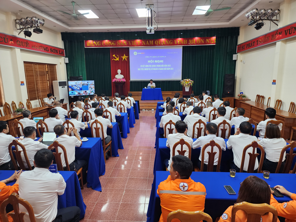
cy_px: 111
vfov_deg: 58.9
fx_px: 197
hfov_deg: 73.9
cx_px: 148
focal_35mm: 23
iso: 250
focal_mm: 6.4
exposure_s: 1/100
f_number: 1.8
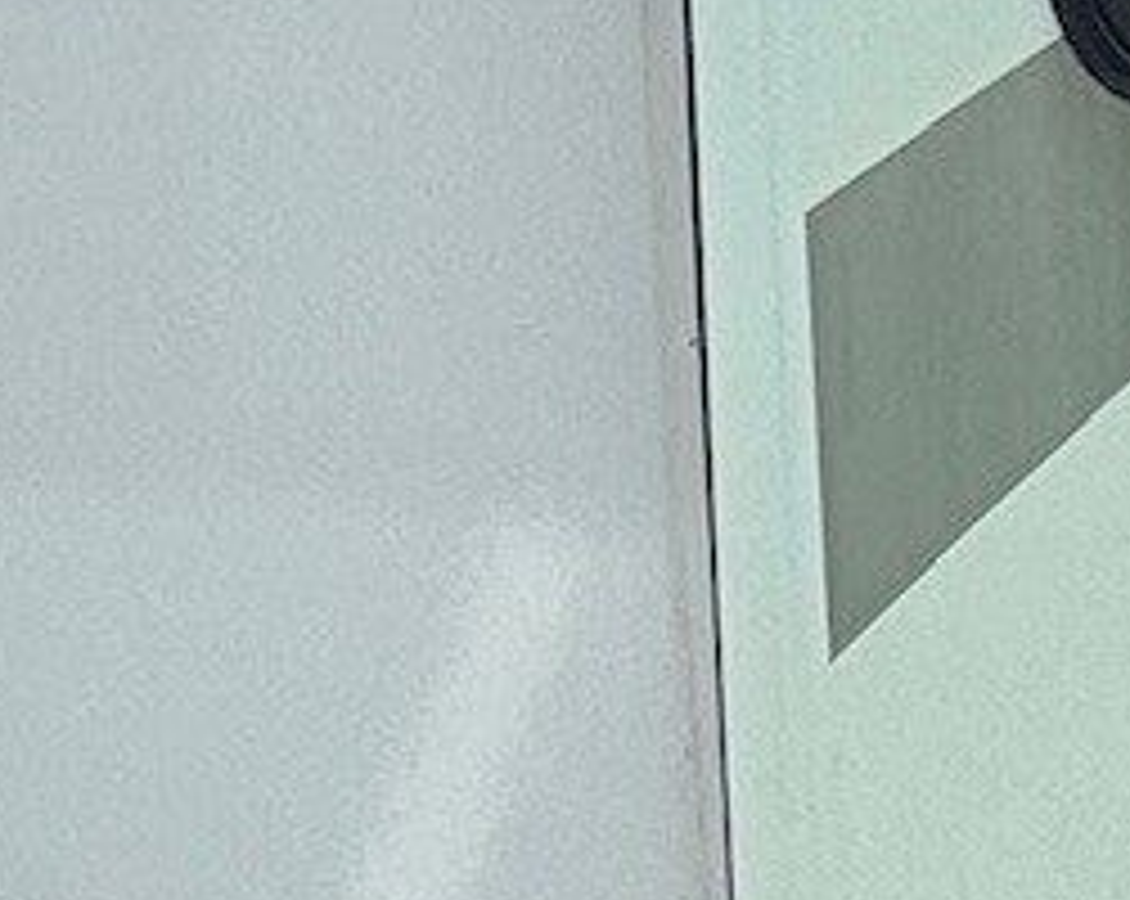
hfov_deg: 4.8
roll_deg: +1.9
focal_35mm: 383
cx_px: -2620
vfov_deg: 4.0
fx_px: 12789
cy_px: 819
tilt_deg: +2.4
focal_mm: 6.76
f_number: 1.78
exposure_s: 1/1818
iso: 64
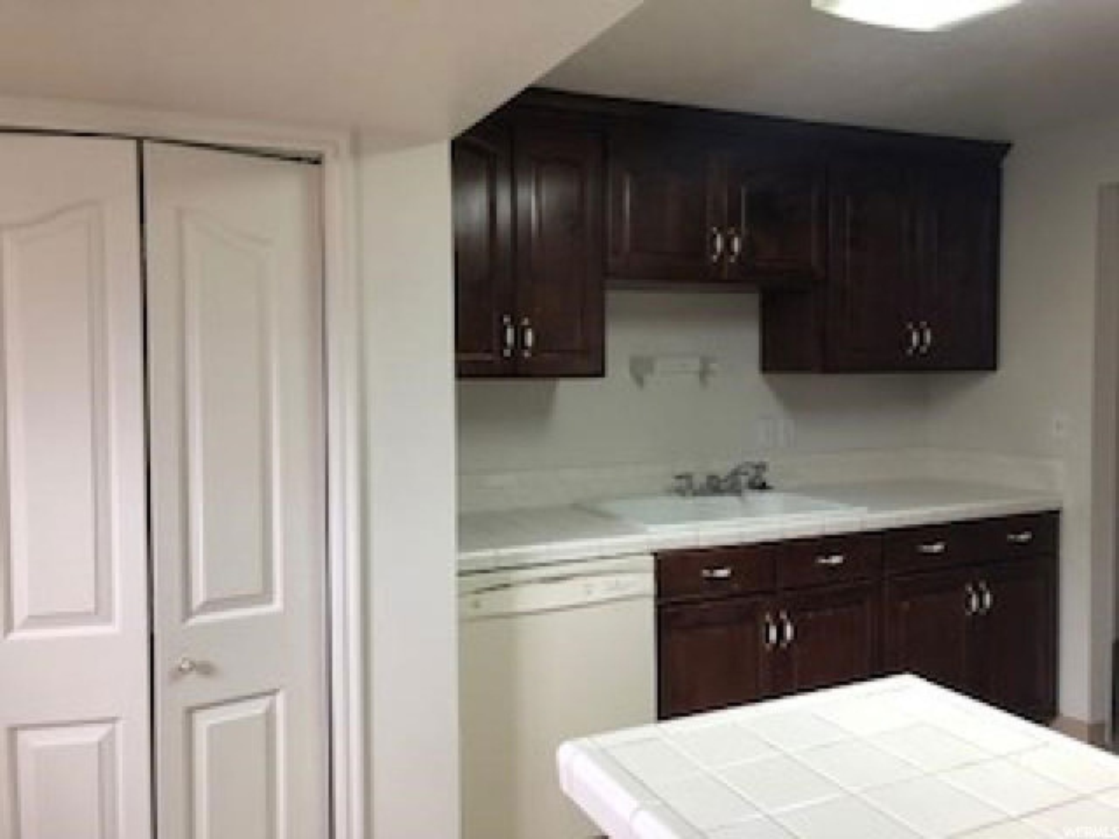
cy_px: 420
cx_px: 560
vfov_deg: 49.7
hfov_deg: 63.4
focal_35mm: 28
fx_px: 905
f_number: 1.8
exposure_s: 1/24
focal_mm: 4
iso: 40
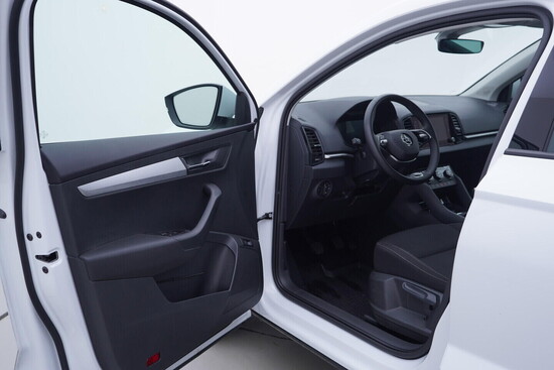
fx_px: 554
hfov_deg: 53.1
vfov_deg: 36.9
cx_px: 277
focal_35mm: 36
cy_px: 185
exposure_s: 1/60
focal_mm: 24
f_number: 3.5
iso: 125
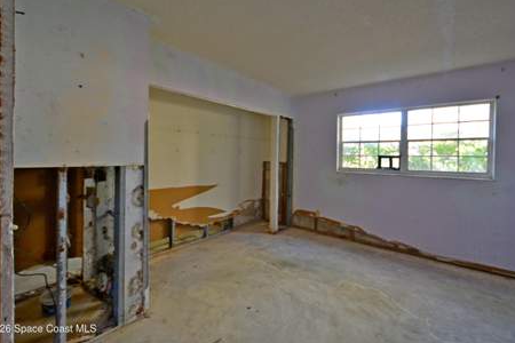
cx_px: 254
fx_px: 229
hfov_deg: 96.7
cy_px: 161
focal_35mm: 16
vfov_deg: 73.7
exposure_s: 1/50
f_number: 3.5
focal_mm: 10
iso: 800
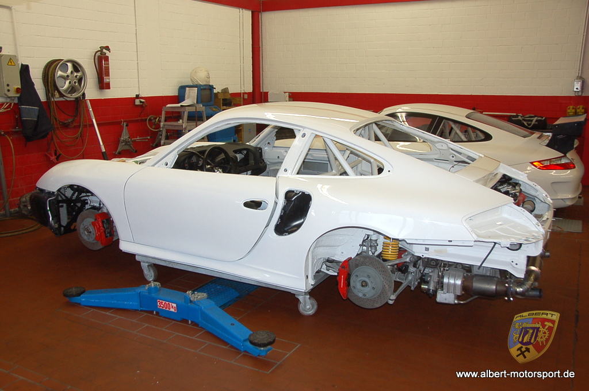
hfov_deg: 57.3
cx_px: 294
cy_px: 196
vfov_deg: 39.9
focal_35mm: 33
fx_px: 539
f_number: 3.8
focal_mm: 22
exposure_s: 1/60
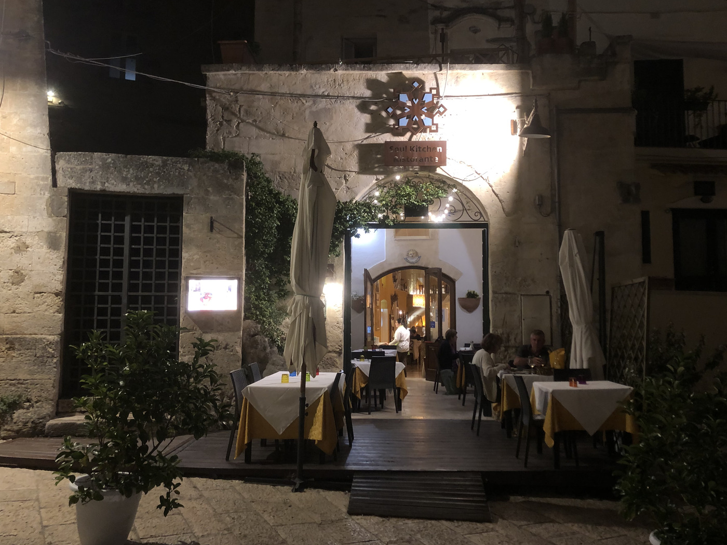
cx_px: 378
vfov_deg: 44.1
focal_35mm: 32
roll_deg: +1.0
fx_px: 672
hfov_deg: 56.8
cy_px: 260
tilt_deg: +4.7
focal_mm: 4
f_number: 1.8
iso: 64
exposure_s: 1/17
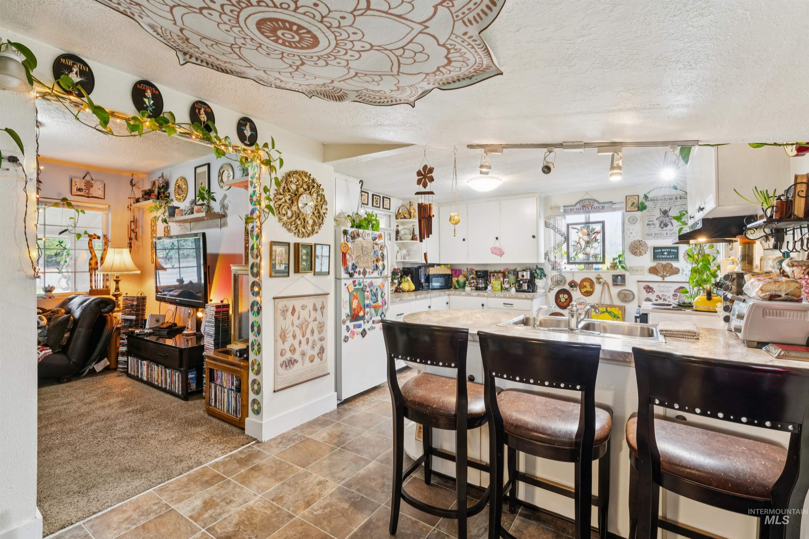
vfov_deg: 73.4
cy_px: 270
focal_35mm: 16
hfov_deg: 96.4
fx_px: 362
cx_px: 404
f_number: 13
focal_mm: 16.1
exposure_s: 1/1.25
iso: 400
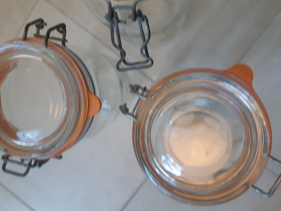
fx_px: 211
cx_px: 140
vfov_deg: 53.1
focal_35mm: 26
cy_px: 106
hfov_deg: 67.3
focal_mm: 3.93
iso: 200
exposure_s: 1/50
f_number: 1.7
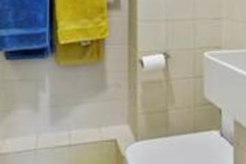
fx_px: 331
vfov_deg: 25.2
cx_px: 185
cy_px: -30
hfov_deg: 39.6
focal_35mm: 48
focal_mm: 11
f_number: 5.6
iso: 250
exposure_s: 1/2
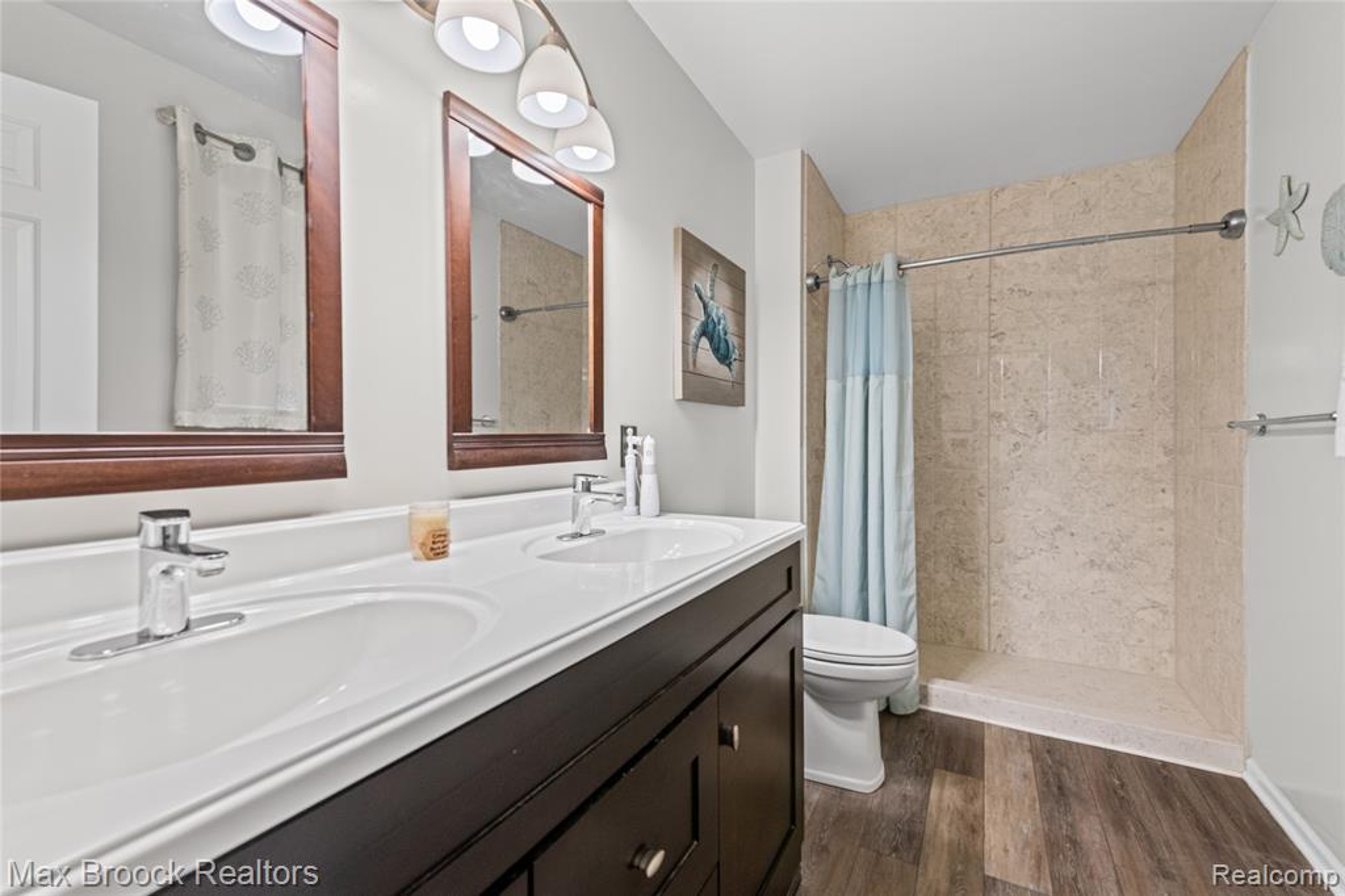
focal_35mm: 14
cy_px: 448
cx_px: 672
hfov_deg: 104.3
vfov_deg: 81.2
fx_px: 523
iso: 400
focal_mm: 14
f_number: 10
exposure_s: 1/10
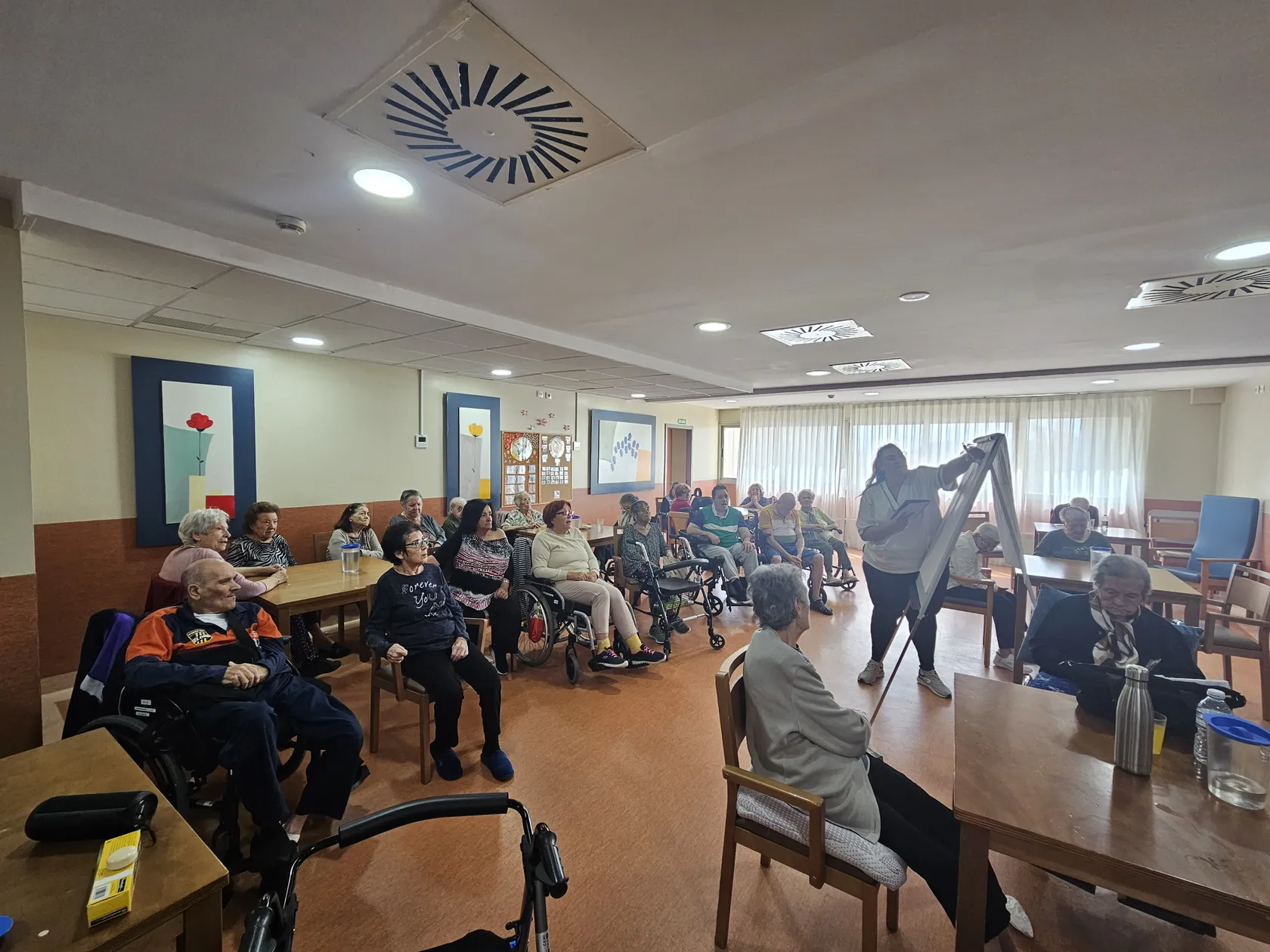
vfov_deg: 89.9
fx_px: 477
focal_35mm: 13
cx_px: 635
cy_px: 476
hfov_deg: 106.2
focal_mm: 2.2
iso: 100
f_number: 2.2
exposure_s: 1/50
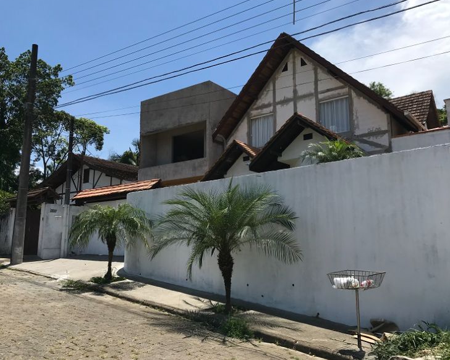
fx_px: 400
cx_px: 247
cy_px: 176
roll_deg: +0.2
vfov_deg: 48.5
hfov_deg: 58.6
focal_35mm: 30
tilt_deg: +10.8
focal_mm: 3.99
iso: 20
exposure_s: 1/3096
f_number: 1.8
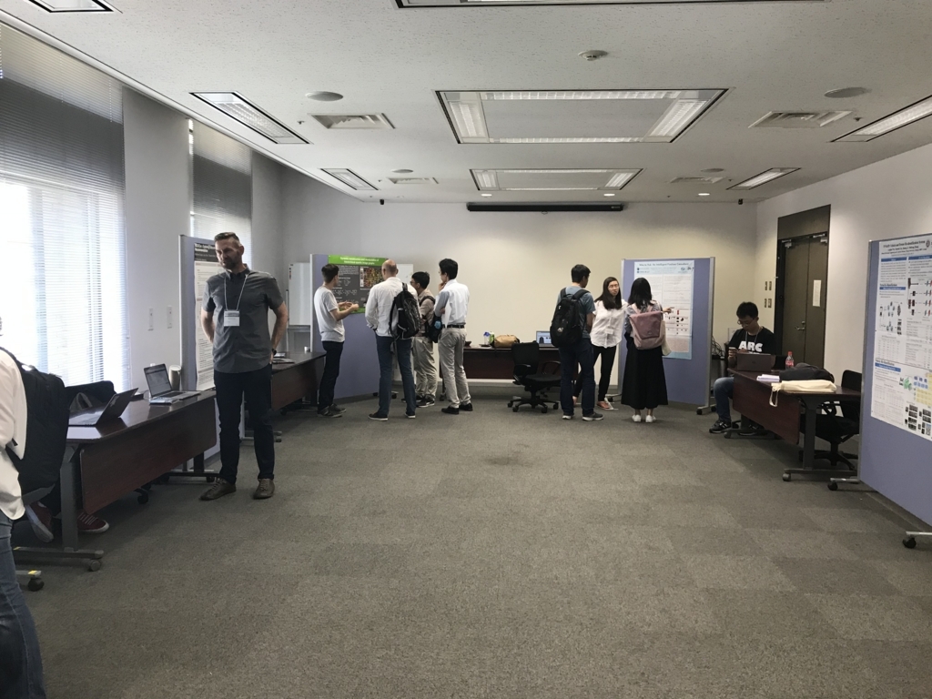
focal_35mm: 28
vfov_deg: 49.7
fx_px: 754
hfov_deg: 63.4
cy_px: 350
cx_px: 466
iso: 32
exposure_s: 1/33
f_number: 1.8
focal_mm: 3.99
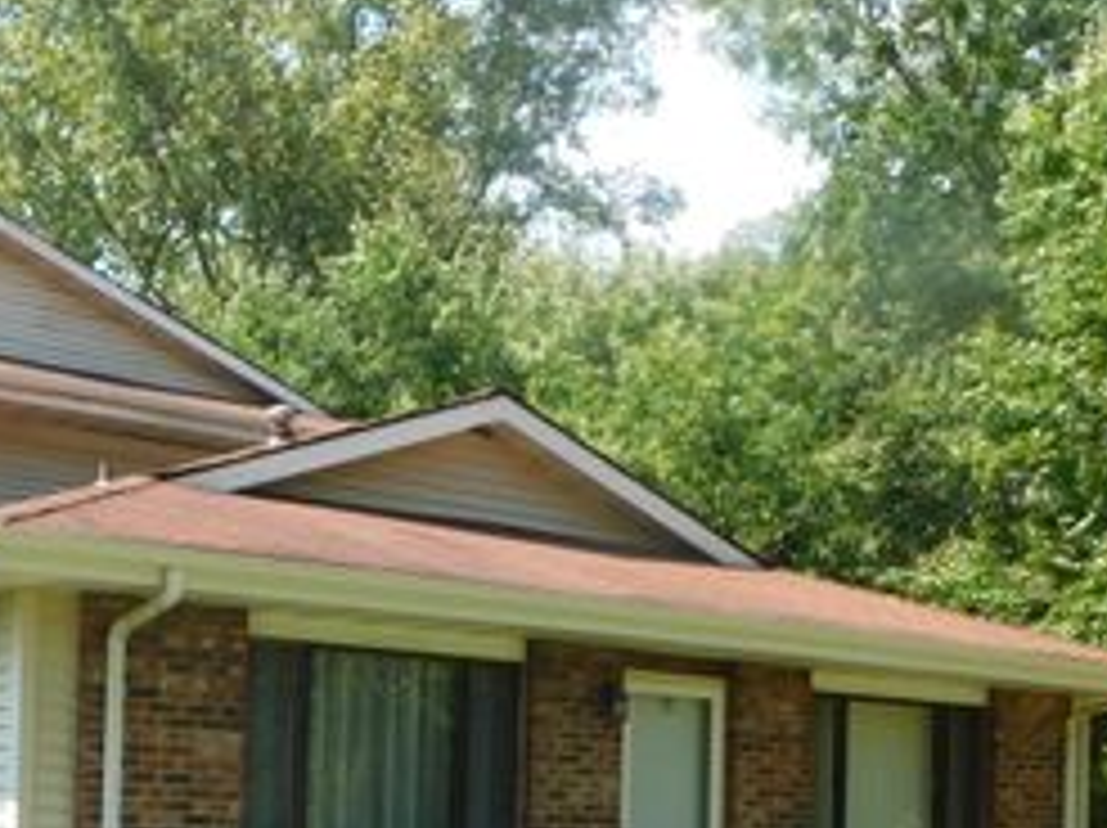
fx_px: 1949
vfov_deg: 23.3
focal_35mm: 61
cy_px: 749
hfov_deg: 31.2
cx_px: 284
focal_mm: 5.3
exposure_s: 1/500
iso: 125
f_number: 3.2
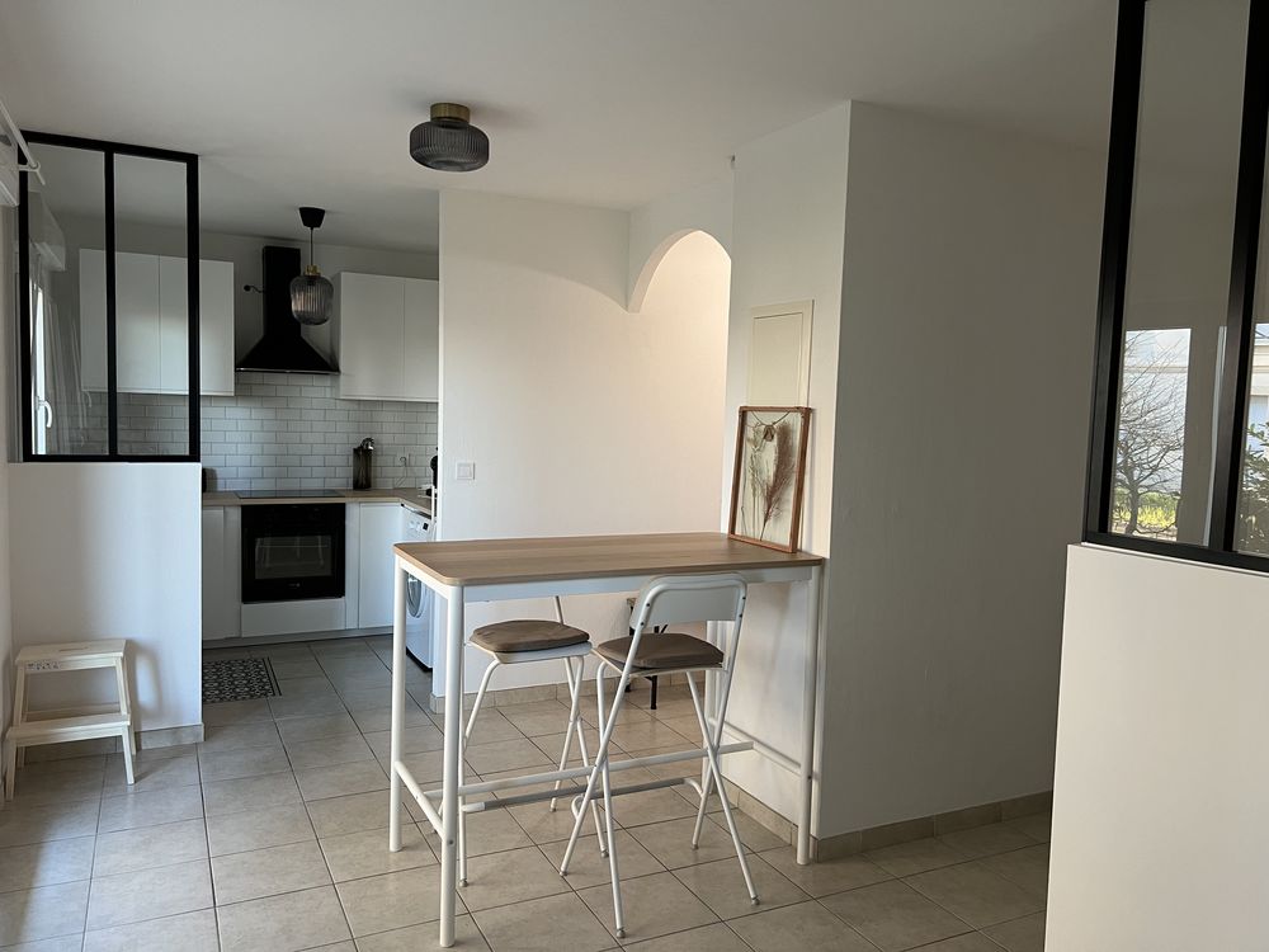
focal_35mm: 26
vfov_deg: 53.1
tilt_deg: -4.9
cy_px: 476
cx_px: 634
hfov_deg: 67.3
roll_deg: -1.7
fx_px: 953
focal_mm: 5.7
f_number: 1.5
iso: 125
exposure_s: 1/50
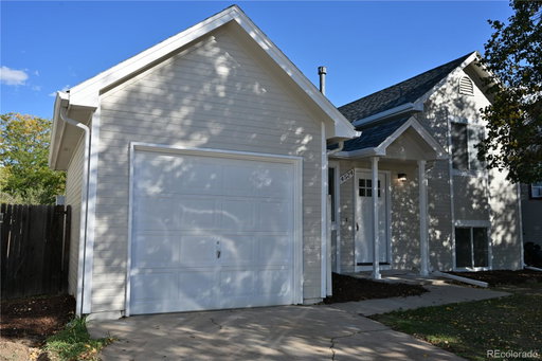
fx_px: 451
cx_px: 271
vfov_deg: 43.6
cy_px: 180
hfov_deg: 61.9
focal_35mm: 30
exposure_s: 1/640
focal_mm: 30
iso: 320
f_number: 8
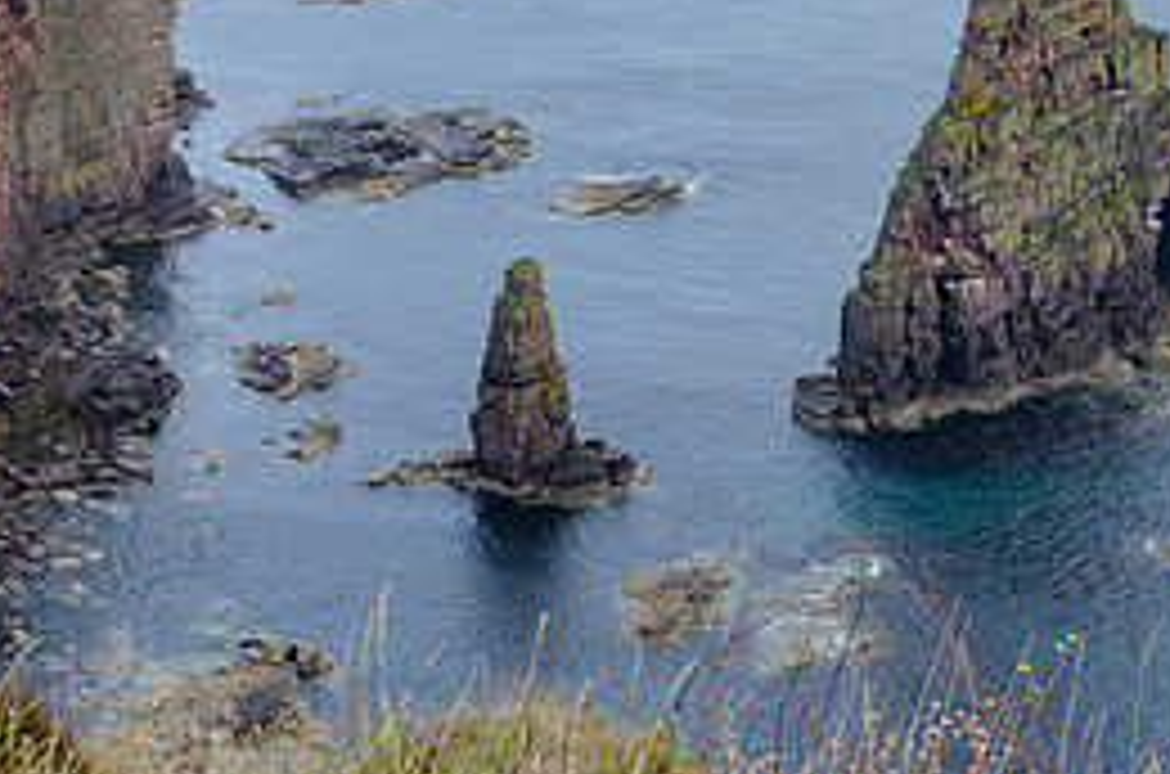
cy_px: 90
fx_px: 3145
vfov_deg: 13.9
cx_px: 378
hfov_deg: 21.0
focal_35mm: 97
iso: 160
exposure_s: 1/160
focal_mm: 29
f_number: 8
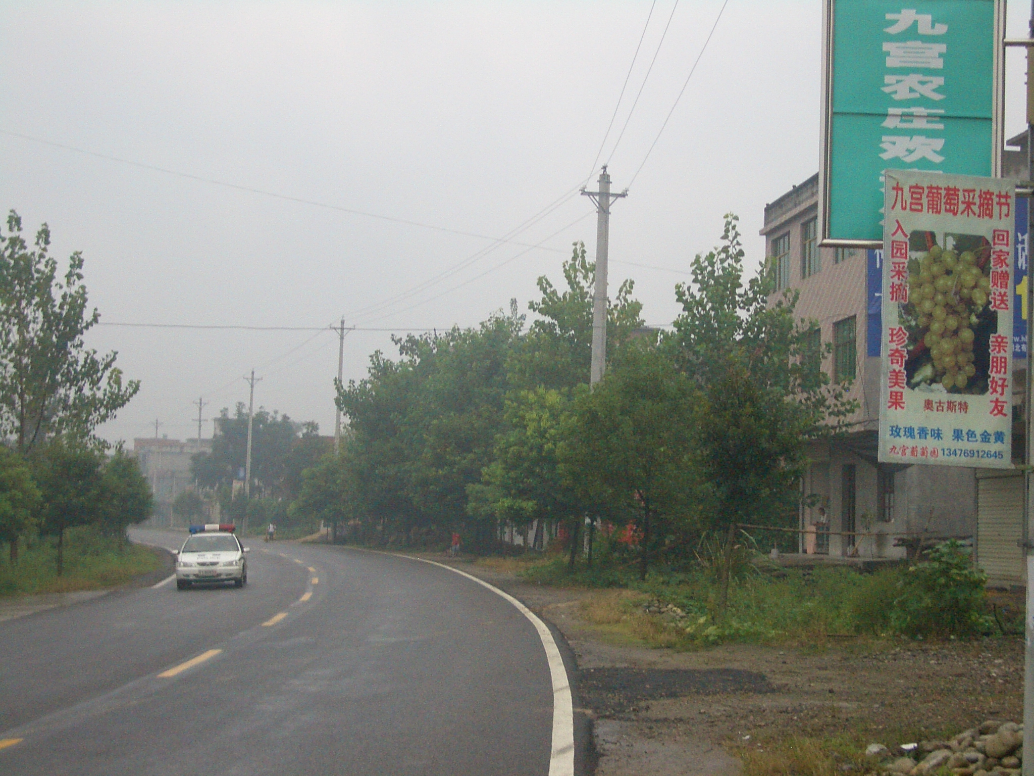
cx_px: 517
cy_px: 388
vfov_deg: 23.7
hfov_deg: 31.2
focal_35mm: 62
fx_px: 1852
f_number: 3.5
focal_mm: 10.2
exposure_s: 1/60
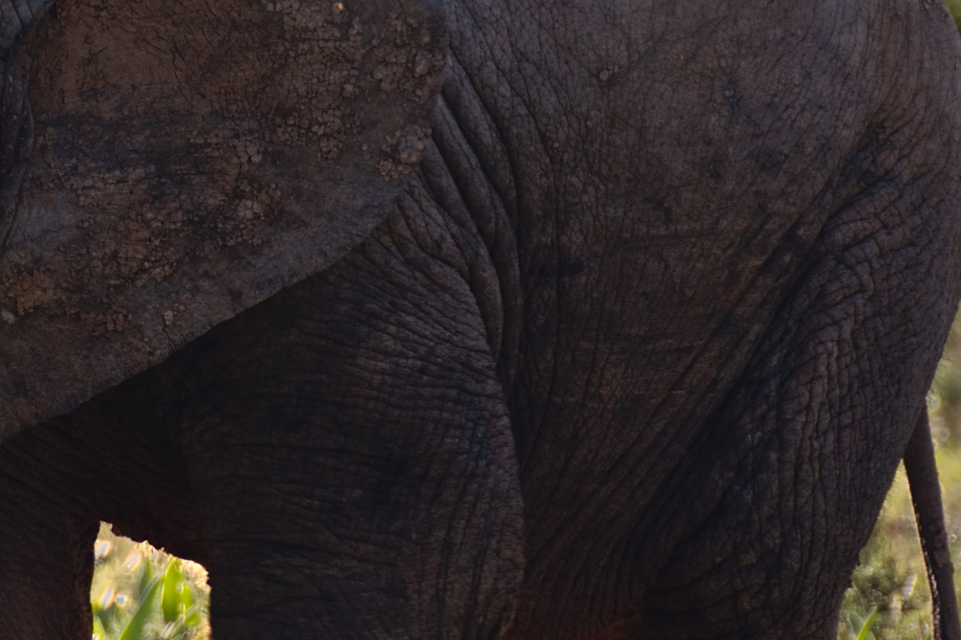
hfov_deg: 1.3
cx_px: 395
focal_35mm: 1603
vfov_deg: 0.9
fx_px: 42784
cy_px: 242
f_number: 5.6
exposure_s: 1/250
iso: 100
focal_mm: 300
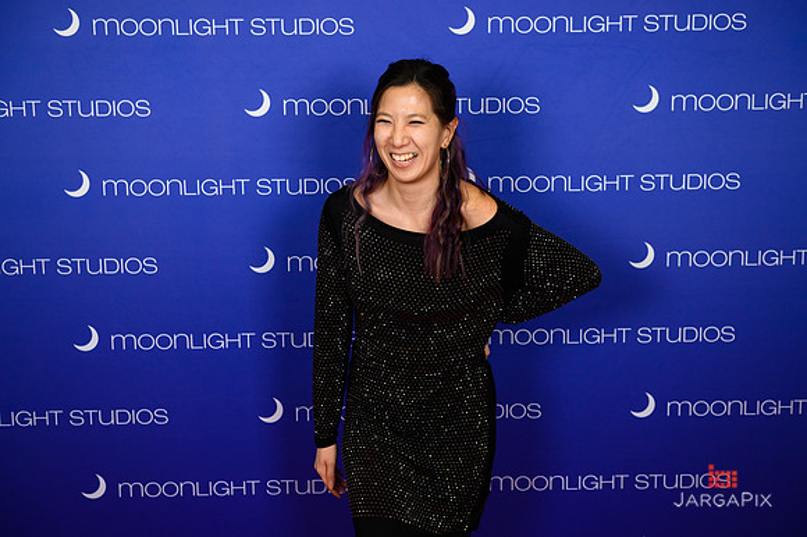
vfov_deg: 28.0
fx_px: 1075
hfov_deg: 41.1
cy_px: 268
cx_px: 404
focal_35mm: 48
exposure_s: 1/320
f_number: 5
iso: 1000
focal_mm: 48
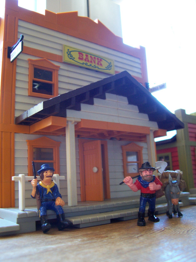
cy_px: 131
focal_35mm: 34
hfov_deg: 41.8
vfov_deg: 54.0
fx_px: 257
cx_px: 98
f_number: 2.7
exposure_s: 1/15
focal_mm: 5.6
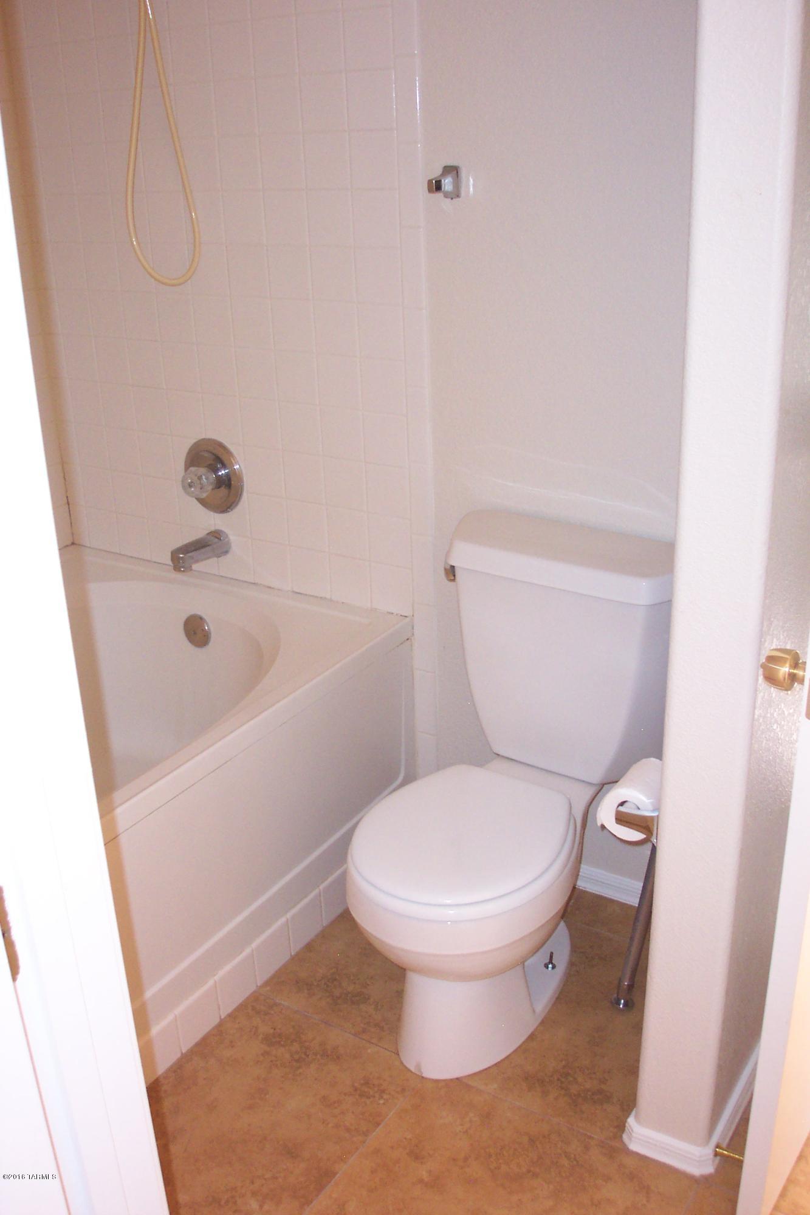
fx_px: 1181
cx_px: 405
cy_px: 608
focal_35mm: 35
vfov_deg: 54.4
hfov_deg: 37.8
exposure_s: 1/30
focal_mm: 7.5
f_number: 2.8
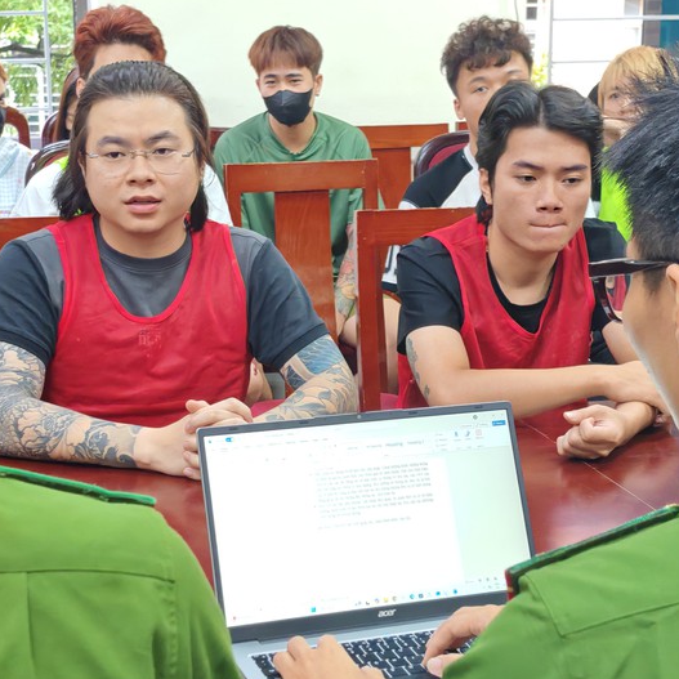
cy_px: 369
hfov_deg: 25.4
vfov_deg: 25.3
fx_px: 1509
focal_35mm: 68
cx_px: 313
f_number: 1.6
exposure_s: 1/50
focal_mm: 5.4
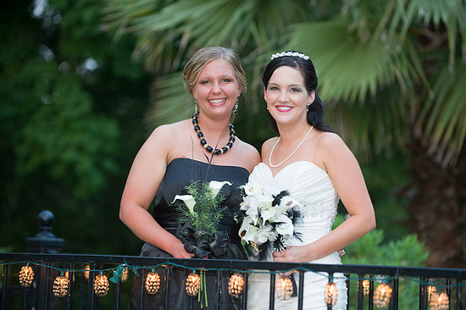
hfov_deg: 15.0
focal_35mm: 137
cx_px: 245
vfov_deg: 10.0
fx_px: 1772
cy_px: 158
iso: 1250
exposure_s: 1/160
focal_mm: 130
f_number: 2.8
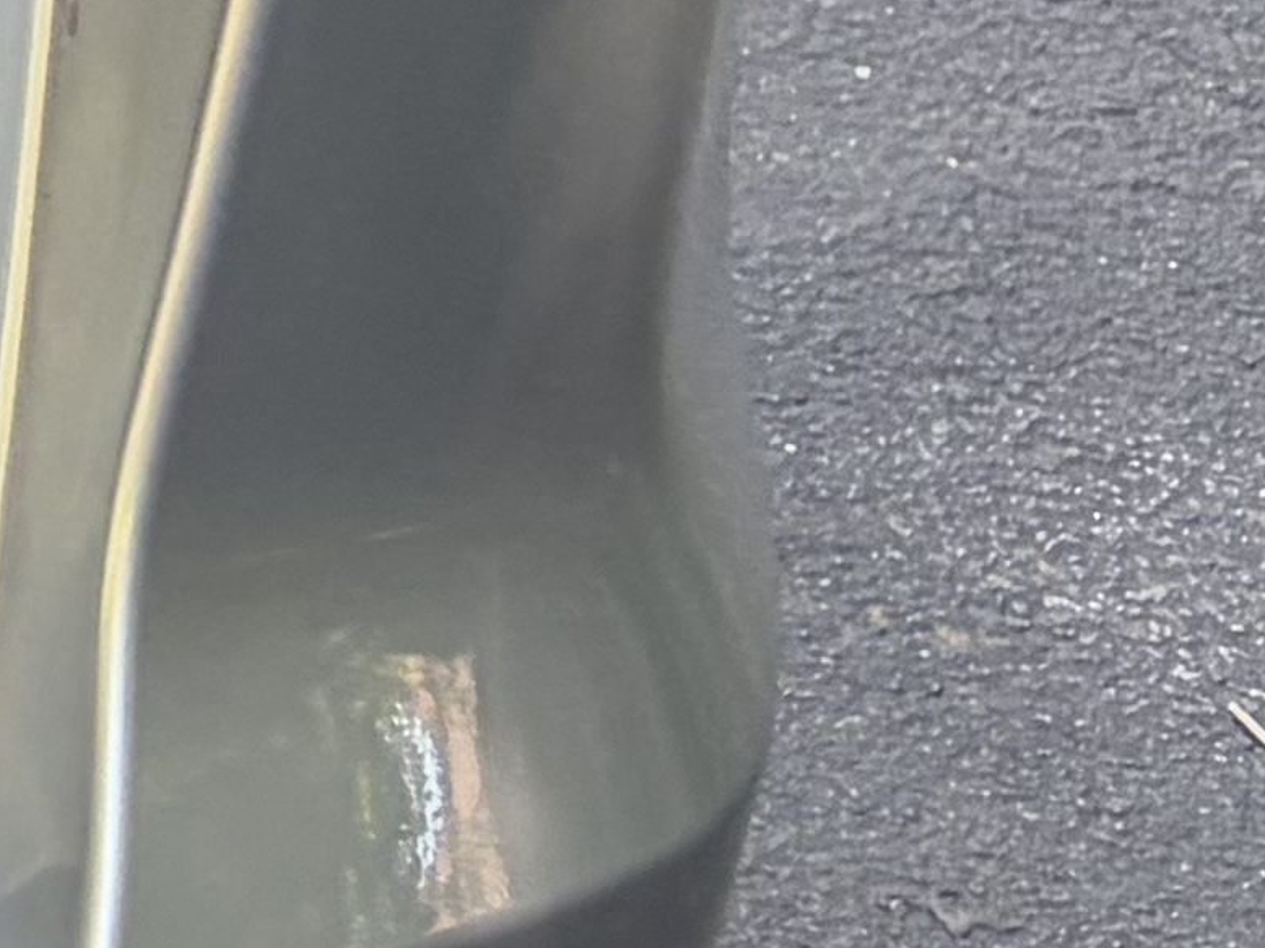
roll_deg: -1.7
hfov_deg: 8.2
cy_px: -1068
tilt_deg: -18.8
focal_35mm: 191
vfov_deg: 7.4
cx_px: -2971
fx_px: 6978
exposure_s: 1/163
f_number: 1.6
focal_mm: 5.96
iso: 125
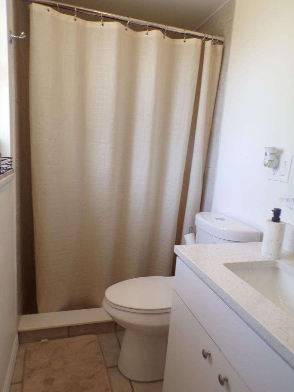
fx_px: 283
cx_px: 150
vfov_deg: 69.4
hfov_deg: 54.9
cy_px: 200
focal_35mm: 25
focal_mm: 4.3
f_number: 3
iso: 103
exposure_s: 1/34
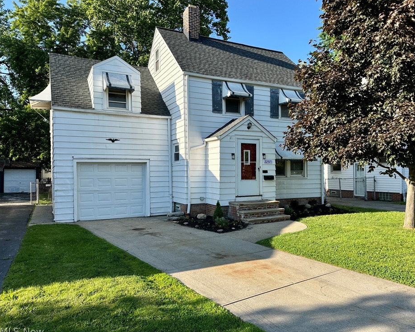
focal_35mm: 26
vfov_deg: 54.9
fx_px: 319
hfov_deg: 65.9
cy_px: 167
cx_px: 228
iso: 80
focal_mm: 6.86
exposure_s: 1/1517
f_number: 1.78
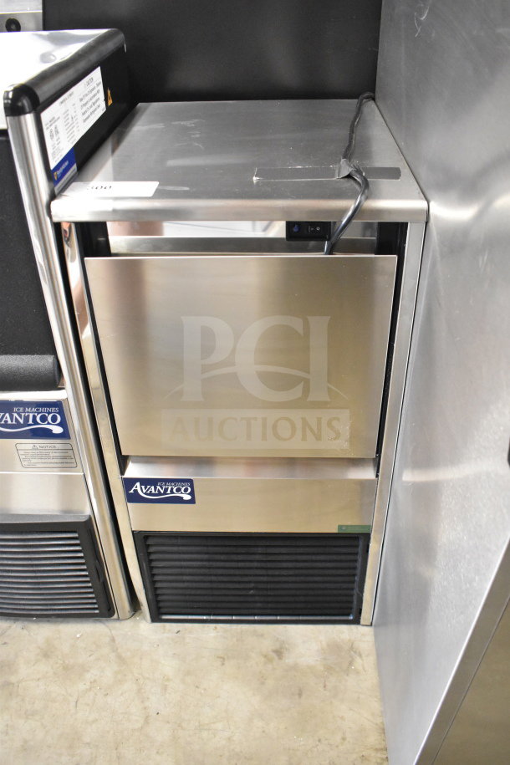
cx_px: 255
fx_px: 637
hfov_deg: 43.6
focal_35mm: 30
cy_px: 382
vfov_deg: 61.9
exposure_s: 1/60
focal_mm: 20
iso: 6400
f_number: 3.8
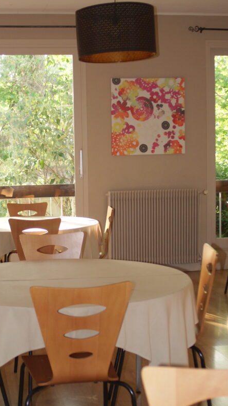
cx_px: 61
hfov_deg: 20.9
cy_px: 215
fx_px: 613
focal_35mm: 57
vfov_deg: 36.6
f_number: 2.8
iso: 200
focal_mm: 28
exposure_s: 1/80
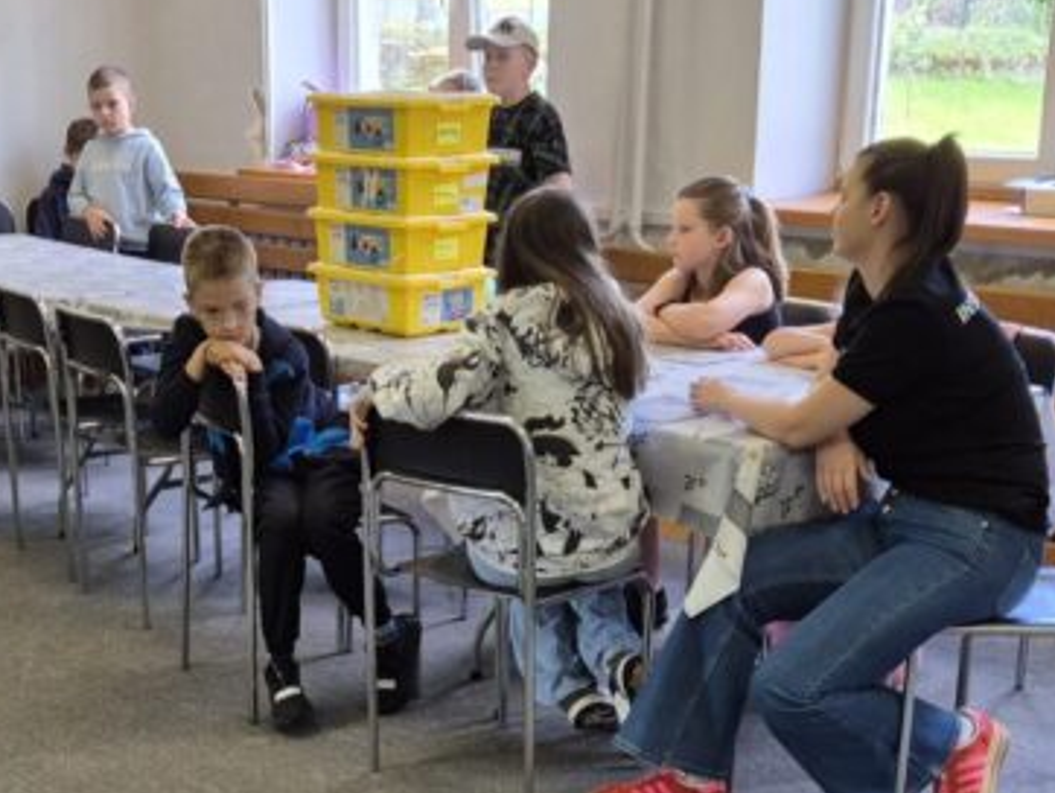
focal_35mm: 65
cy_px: 746
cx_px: 335
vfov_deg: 22.0
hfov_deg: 29.6
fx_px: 1982
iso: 125
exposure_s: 1/100
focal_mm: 5.4
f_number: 1.8
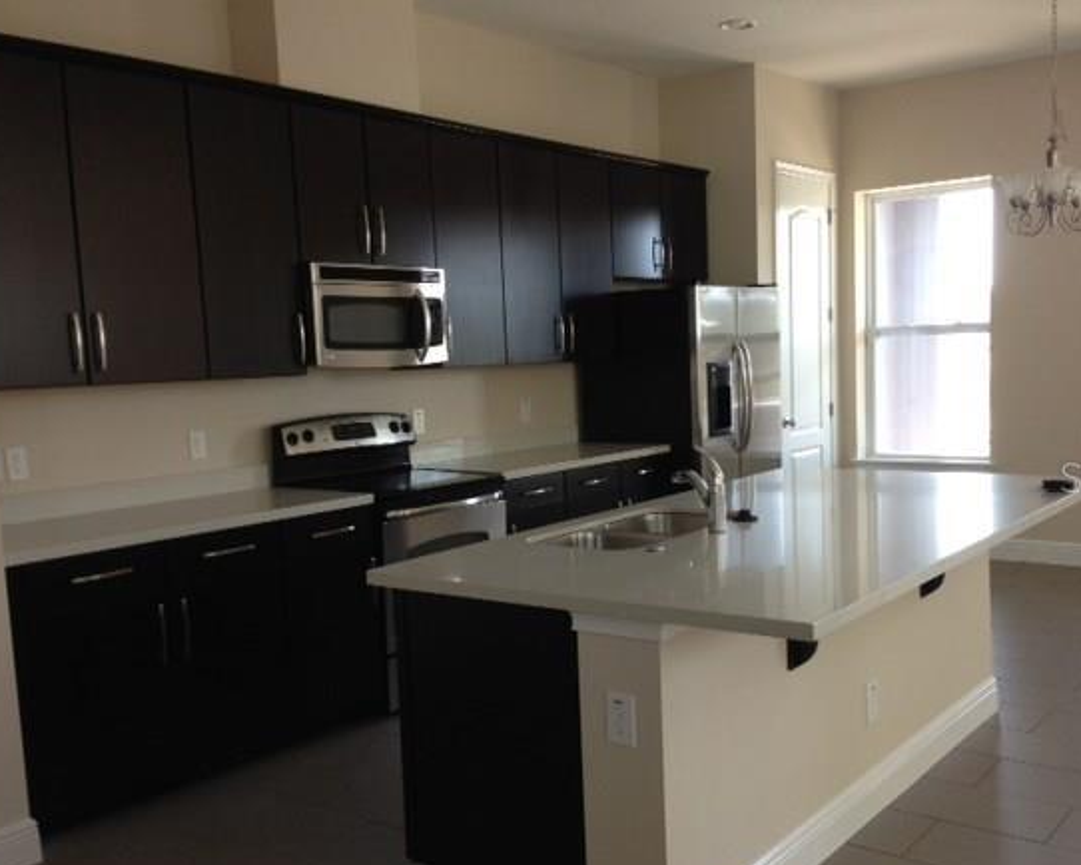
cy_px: 476
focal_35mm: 38
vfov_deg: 39.1
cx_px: 610
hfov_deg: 47.8
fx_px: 1216
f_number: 2.4
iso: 50
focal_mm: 4.13
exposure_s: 1/24
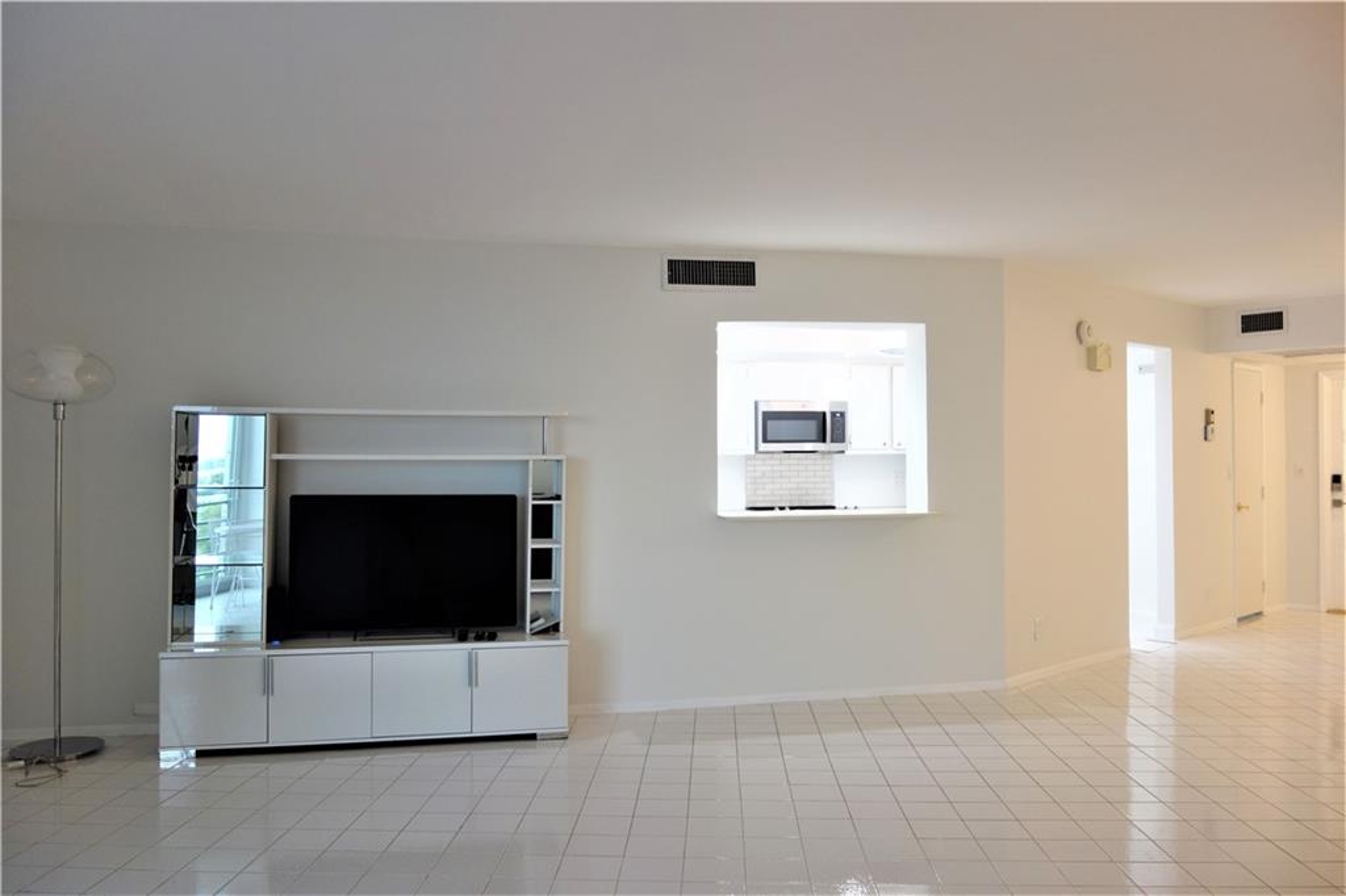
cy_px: 448
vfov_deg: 46.4
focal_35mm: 28
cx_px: 673
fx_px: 1046
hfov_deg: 65.5
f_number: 1.8
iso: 125
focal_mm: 10.4
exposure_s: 1/60
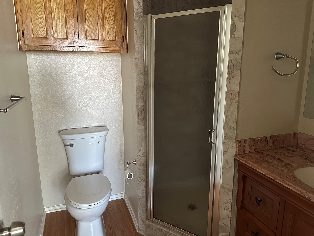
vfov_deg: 54.9
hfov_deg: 69.4
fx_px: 227
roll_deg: +0.7
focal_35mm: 25
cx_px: 160
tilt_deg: -10.6
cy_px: 114
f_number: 1.78
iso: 800
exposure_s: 1/40
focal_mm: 6.86
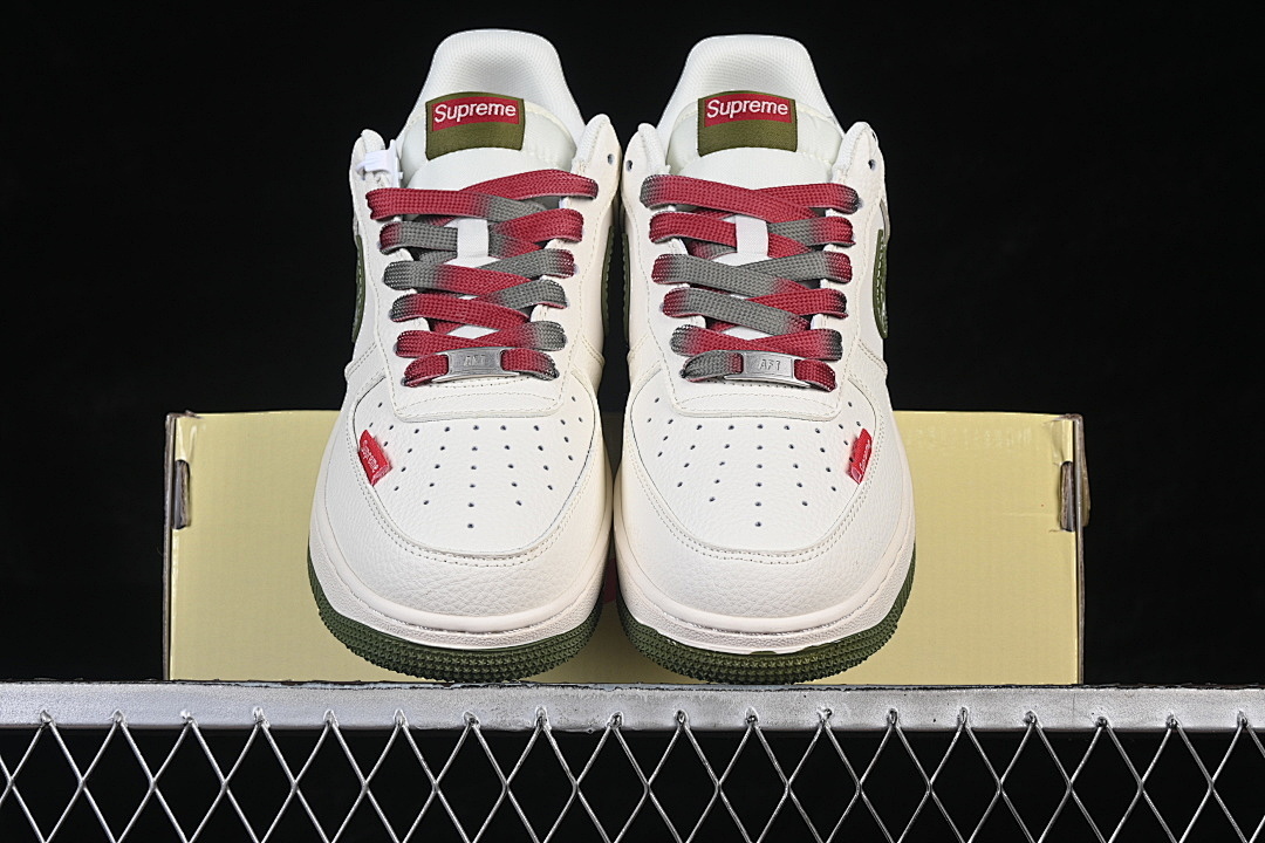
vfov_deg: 18.2
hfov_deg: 27.0
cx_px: 632
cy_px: 422
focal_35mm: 75
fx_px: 2635
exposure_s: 1/80
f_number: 8
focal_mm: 50
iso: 160
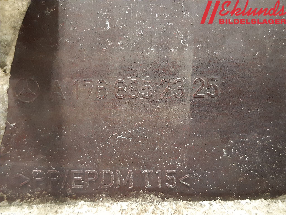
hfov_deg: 67.3
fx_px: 215
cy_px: 108
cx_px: 143
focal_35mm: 26
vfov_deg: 53.1
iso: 500
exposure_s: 1/24
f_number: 1.7
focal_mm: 3.93
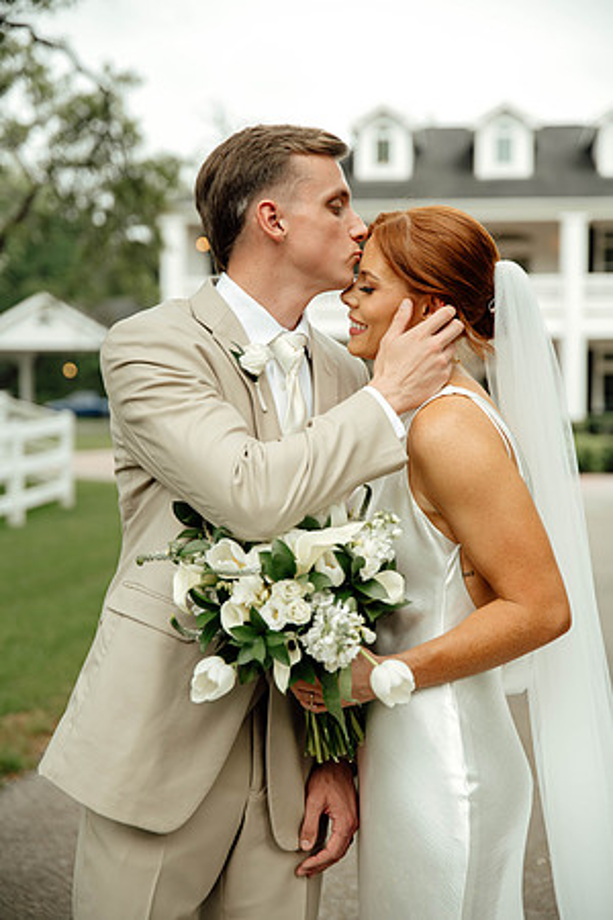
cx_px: 306
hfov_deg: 19.5
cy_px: 460
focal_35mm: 70
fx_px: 1788
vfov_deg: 28.8
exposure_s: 1/500
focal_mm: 70
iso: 160
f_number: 2.8
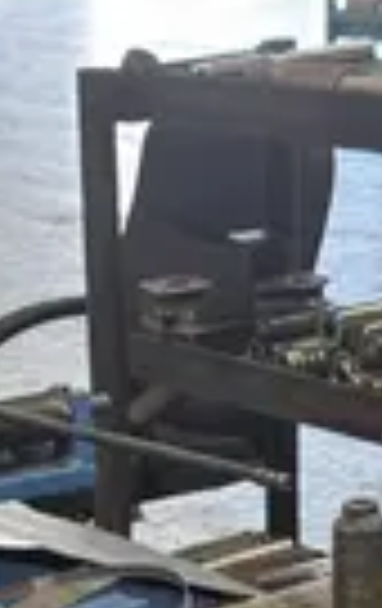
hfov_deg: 9.3
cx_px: 54
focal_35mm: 141
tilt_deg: -24.6
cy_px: 804
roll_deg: +3.2
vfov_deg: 14.2
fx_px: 2336
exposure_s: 1/60
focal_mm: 6.76
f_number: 1.78
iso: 160
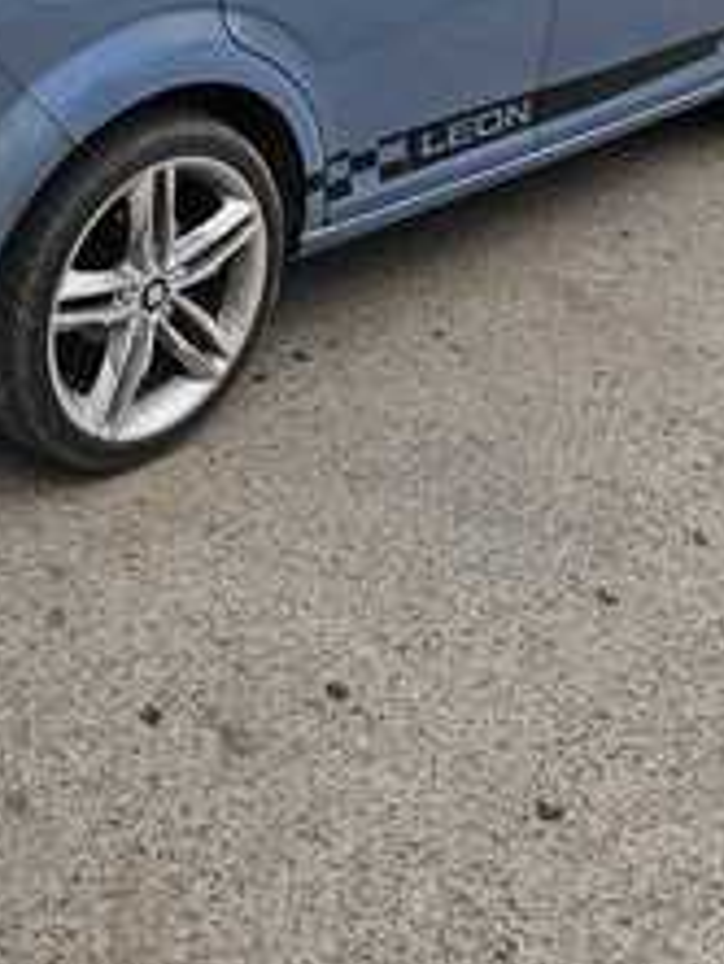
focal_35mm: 52
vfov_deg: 33.6
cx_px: 155
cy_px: -4
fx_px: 1449
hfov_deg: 27.5
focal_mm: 5.4
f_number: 1.8
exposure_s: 1/190
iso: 64
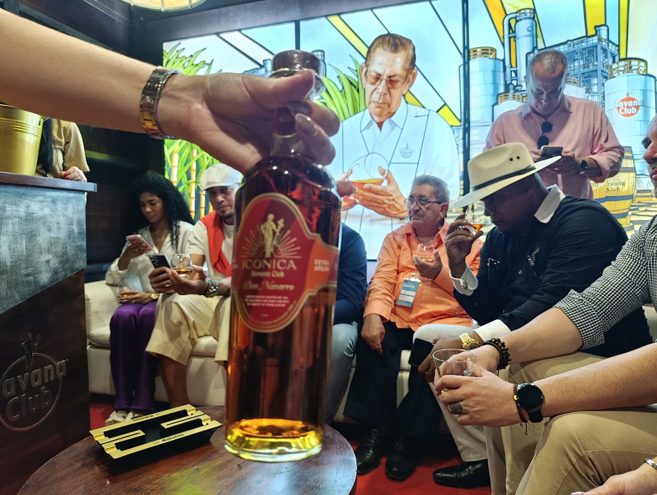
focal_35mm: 23
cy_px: 248
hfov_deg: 73.8
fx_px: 437
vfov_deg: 59.0
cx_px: 328
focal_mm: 6.11
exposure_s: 1/50
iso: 943
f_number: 1.65
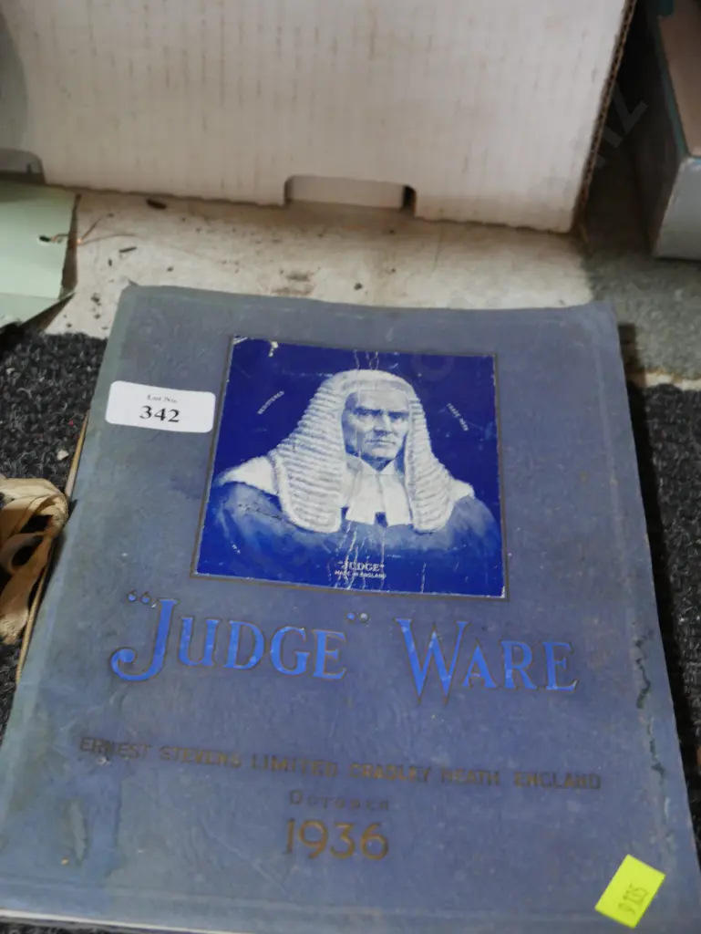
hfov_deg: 30.3
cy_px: 467
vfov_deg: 39.6
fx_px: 1295
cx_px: 350
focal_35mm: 48
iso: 1000
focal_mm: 24
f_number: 5.2
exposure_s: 1/60
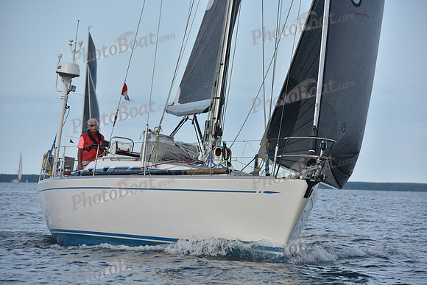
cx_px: 214
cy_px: 142
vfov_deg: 6.9
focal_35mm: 200
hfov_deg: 10.3
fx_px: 2373
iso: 320
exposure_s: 1/1000
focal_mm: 200
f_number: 8
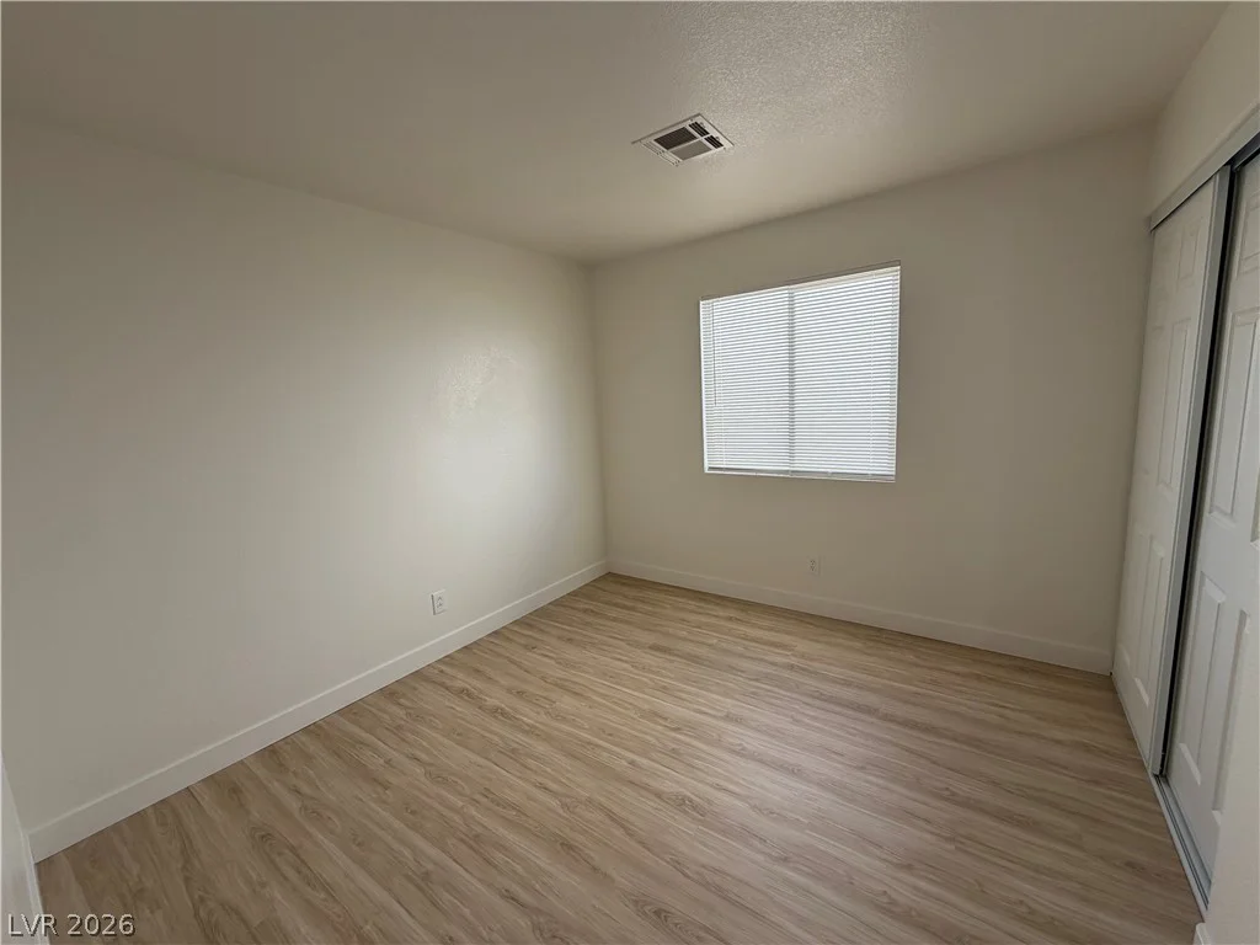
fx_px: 510
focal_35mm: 14
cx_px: 630
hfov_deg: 102.1
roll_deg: +2.8
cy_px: 472
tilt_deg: -8.6
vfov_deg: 85.7
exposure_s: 1/121
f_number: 2.2
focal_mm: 2.22
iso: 64
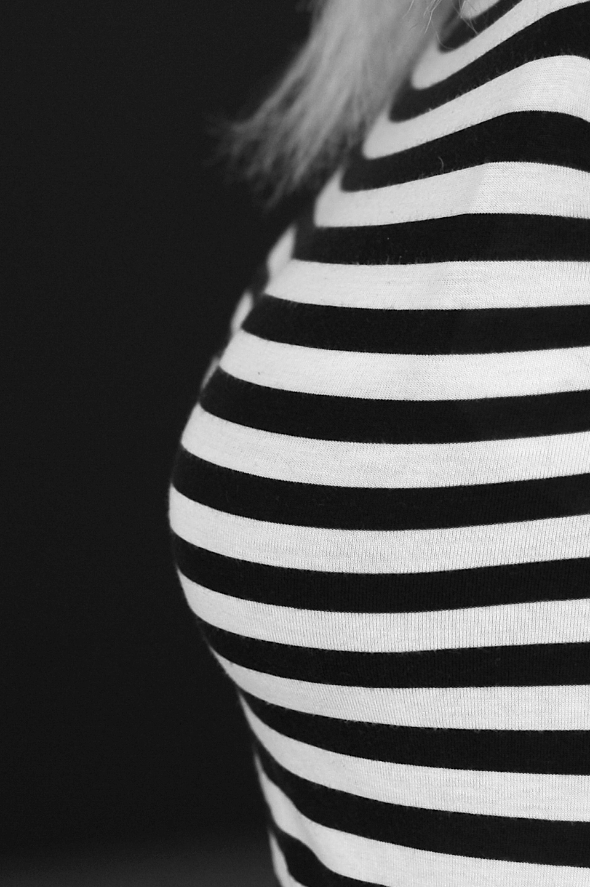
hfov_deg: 5.4
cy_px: -190
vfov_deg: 8.1
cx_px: 847
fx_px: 6177
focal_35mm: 251
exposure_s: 1/100
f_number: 4
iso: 500
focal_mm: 85
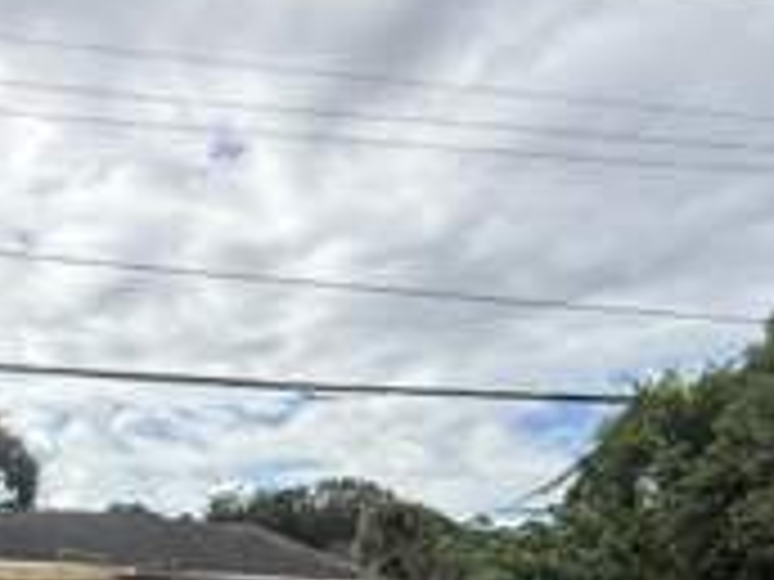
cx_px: 279
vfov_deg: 29.8
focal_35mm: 39
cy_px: 744
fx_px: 872
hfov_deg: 47.3
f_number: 2.2
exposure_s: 1/1368
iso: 64
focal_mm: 2.22
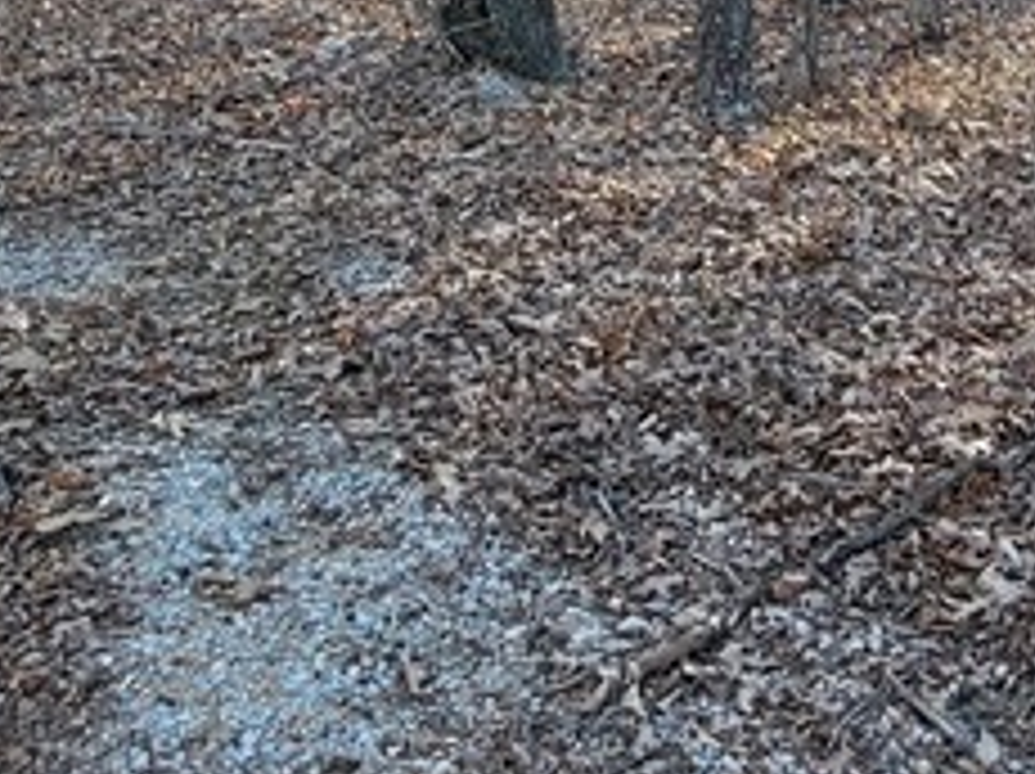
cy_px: -248
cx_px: 914
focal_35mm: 58
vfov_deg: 22.4
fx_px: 1732
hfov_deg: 31.8
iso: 32
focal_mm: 1.74
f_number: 2.2
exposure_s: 1/125
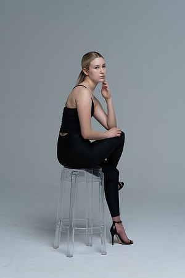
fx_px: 640
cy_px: 139
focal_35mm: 83
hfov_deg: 16.5
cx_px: 92
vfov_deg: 24.5
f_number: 9
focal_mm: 83
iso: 320
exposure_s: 1/160
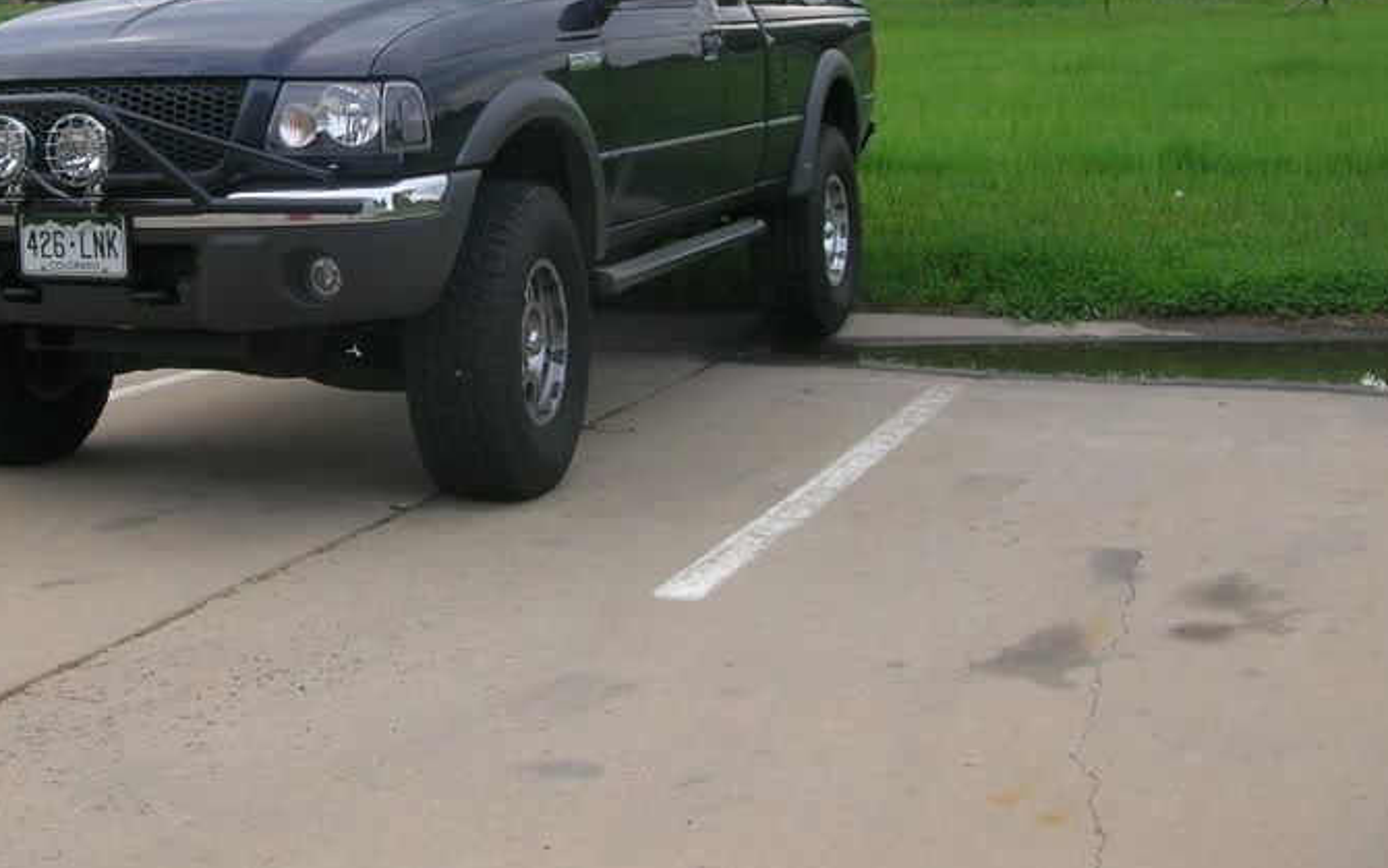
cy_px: 168
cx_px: 423
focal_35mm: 55
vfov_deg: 23.2
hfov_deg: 36.4
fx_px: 2081
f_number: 4.9
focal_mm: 5.7
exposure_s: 1/84.4
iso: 50
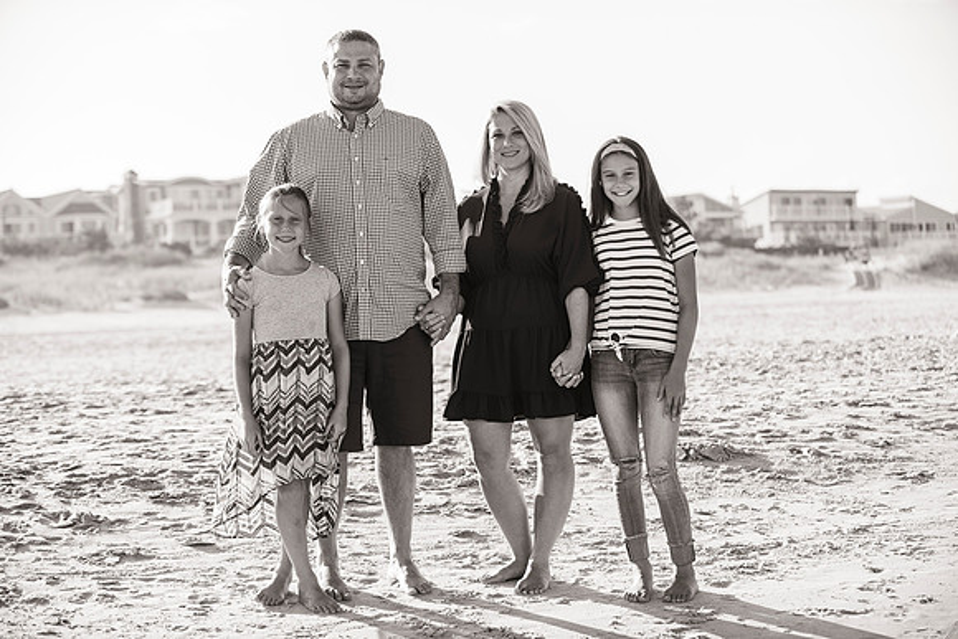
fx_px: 1863
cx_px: 479
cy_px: 320
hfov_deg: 28.8
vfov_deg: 19.5
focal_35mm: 70
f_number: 3.5
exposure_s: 1/1000
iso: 250
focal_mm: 70
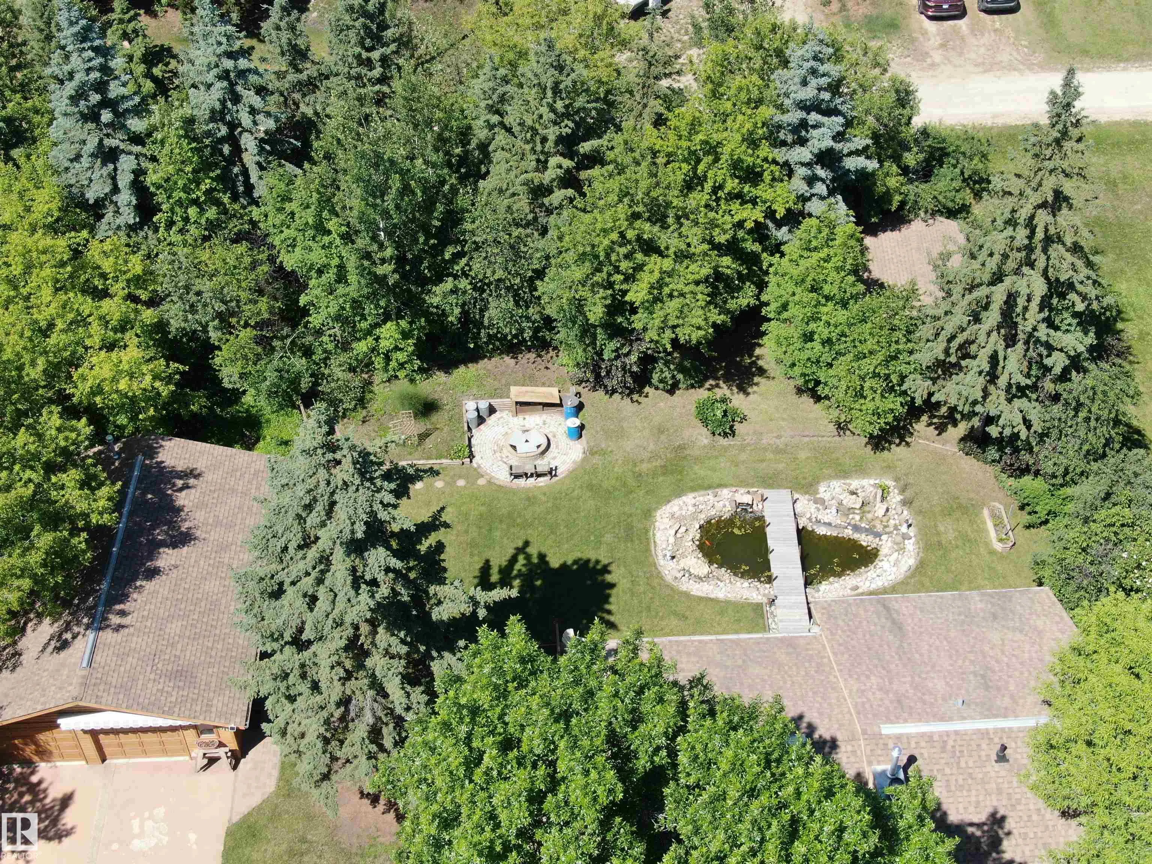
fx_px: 1431
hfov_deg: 43.9
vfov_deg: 33.6
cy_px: 432
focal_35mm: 43
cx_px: 576
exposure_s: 1/500
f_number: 3.6
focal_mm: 7.55
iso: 100
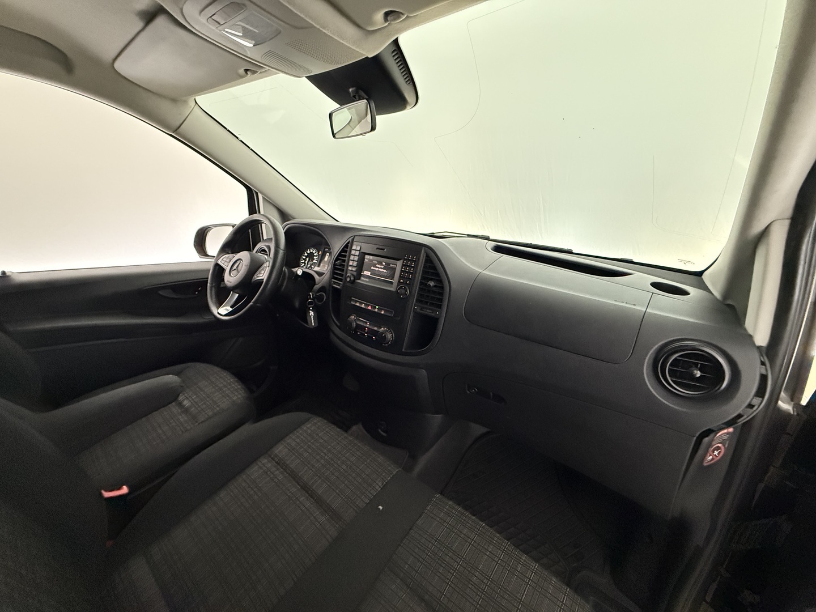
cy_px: 306
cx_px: 408
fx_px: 330
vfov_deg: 85.7
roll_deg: -1.2
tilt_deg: -20.2
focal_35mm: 14
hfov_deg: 102.1
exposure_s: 1/50
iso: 1000
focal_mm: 2.22
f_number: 2.2
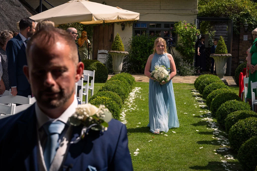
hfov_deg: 27.0
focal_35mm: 75
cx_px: 128
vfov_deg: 18.2
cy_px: 86
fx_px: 535
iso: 125
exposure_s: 1/200
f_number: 10
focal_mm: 75
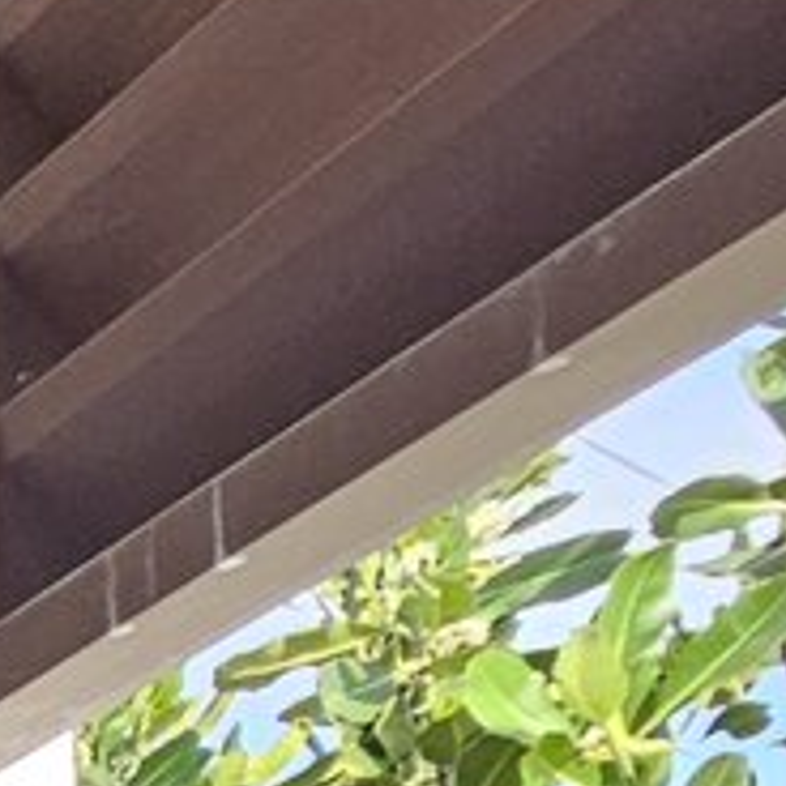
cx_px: -2281
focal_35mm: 100
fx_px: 2569
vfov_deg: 12.5
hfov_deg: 8.4
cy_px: 2021
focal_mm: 2.2
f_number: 2.2
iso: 50
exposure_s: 1/120
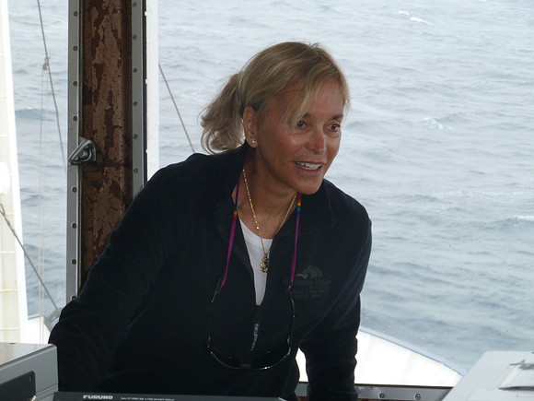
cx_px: 267
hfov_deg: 20.4
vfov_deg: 15.4
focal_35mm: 96
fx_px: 1481
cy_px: 200
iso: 125
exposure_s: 1/40
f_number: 4.3
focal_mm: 15.8
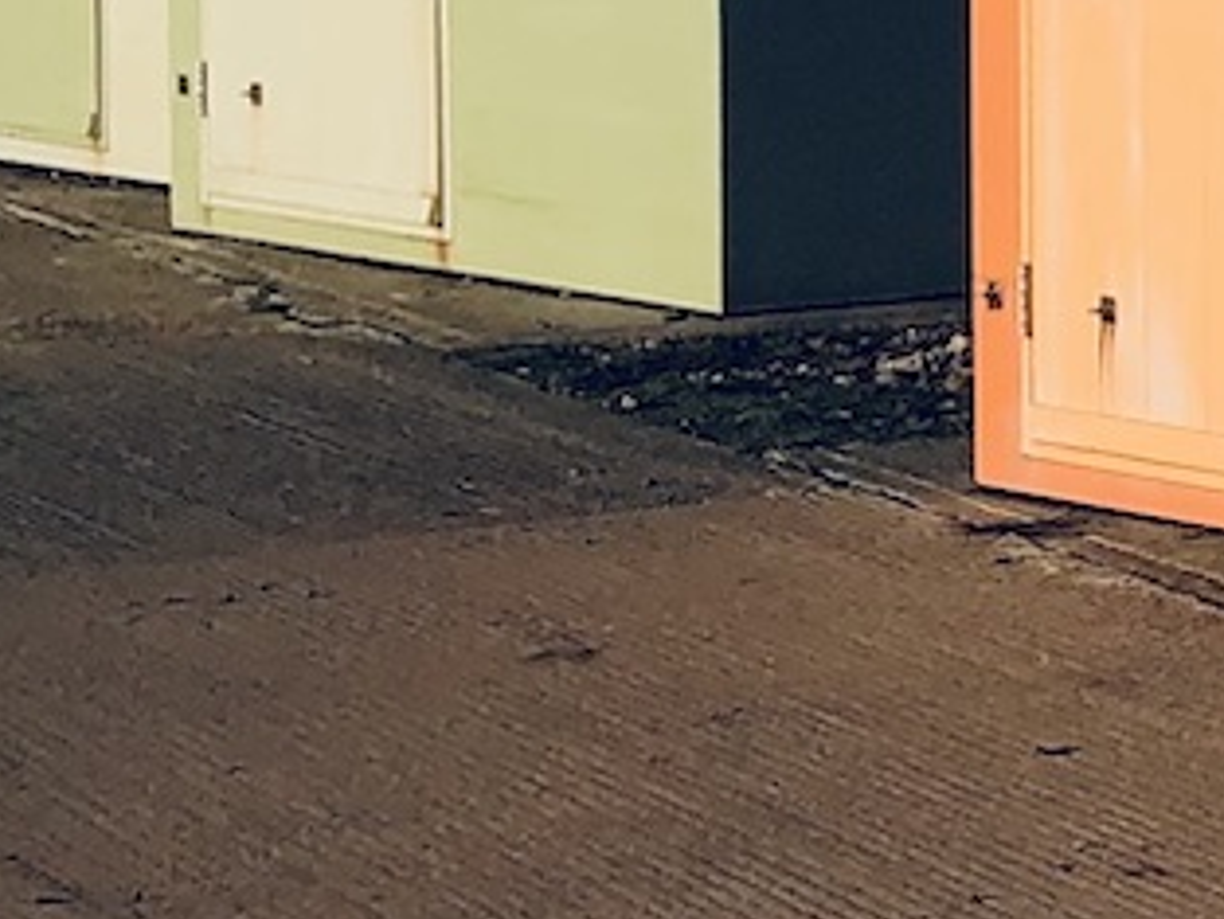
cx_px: 3625
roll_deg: -0.9
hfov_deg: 9.0
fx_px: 6332
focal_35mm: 179
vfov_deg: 8.3
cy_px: -20
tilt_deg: -5.0
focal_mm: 3.99
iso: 25
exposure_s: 1/4878
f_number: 1.8
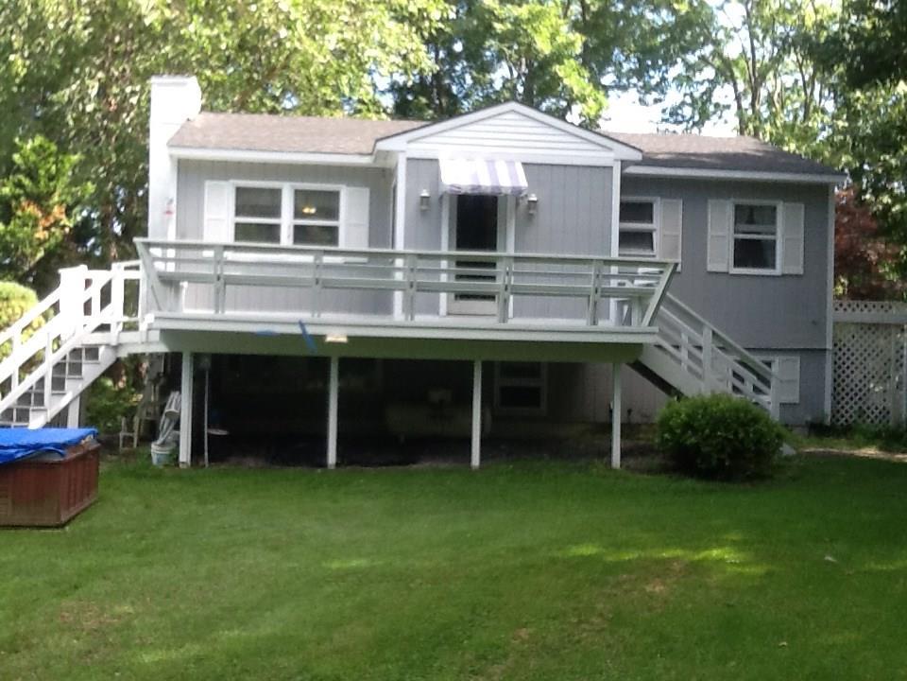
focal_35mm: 44
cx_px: 454
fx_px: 1153
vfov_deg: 32.9
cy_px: 340
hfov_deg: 42.9
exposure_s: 1/183
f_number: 2.4
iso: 40
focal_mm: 2.03
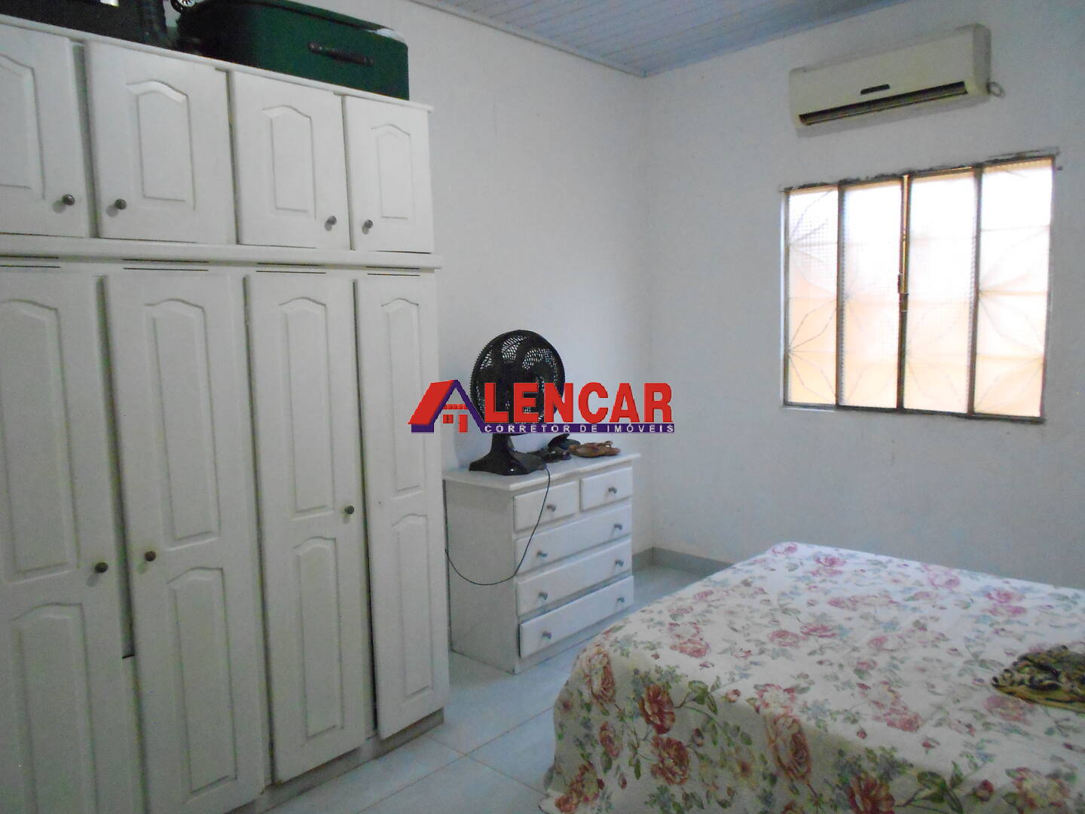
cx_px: 542
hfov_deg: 67.3
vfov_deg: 53.1
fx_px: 815
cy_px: 407
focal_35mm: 26
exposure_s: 1/50
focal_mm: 4.6
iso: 800
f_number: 3.2
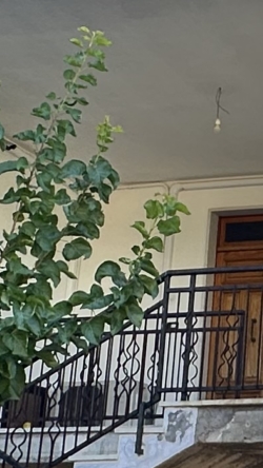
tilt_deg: +16.8
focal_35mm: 88
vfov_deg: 24.2
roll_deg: -0.7
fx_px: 1090
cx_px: 480
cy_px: 247
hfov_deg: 12.5
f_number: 2.2
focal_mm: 2.22
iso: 40
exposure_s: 1/298
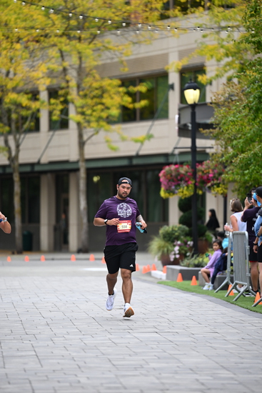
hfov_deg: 6.9
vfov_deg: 10.3
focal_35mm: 200
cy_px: 196
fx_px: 2182
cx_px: 131
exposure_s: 1/2500
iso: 640
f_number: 2.8
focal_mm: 200
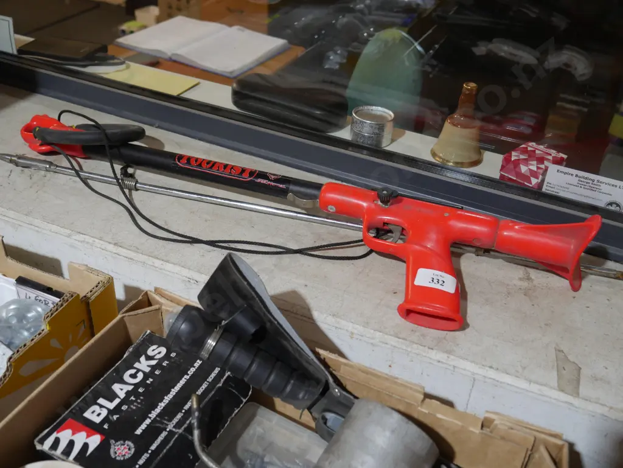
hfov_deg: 46.8
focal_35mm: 40
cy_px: 234
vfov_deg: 36.0
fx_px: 720
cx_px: 312
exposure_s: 1/60
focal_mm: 20
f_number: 4.4
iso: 800
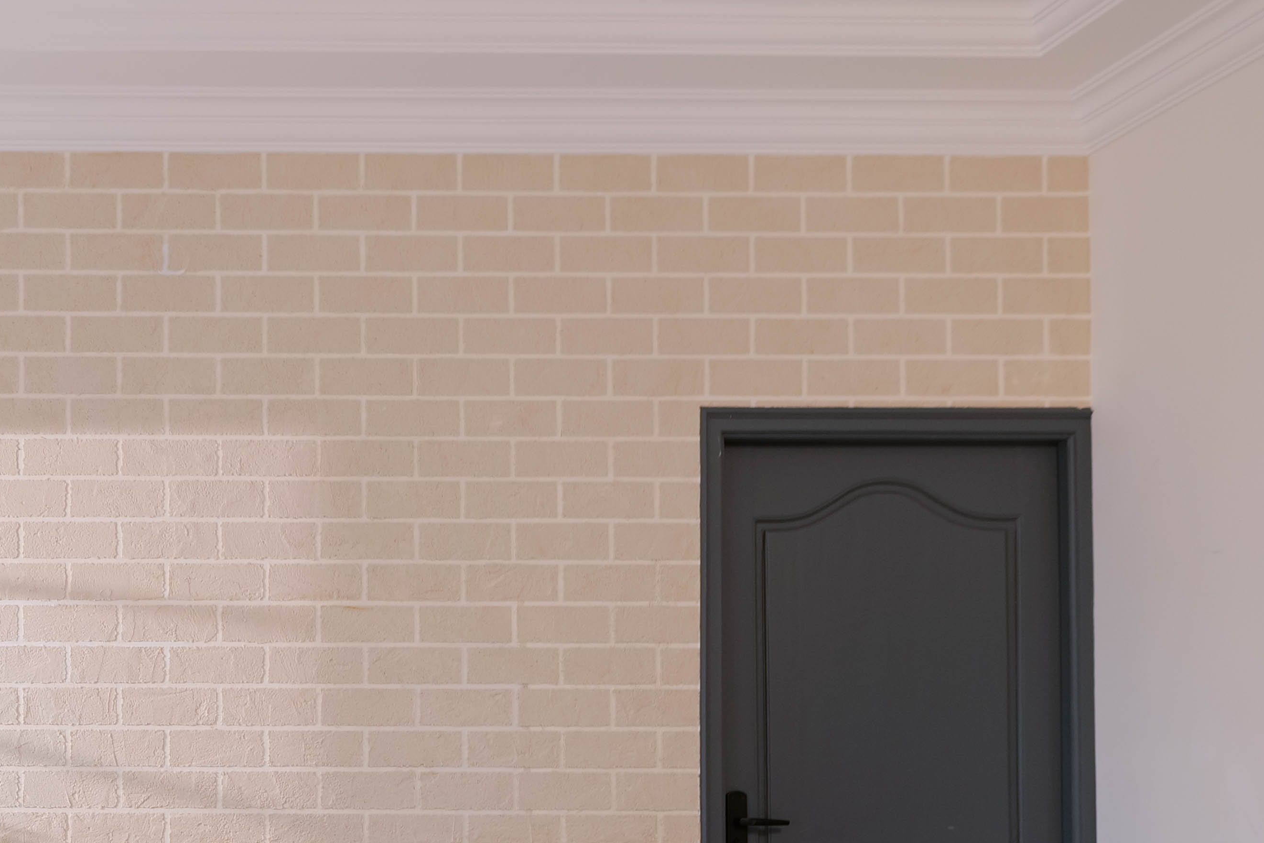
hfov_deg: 32.2
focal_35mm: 54
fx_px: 1896
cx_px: -149
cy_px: 868
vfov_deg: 23.8
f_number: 2.2
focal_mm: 24
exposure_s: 1/100
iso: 250
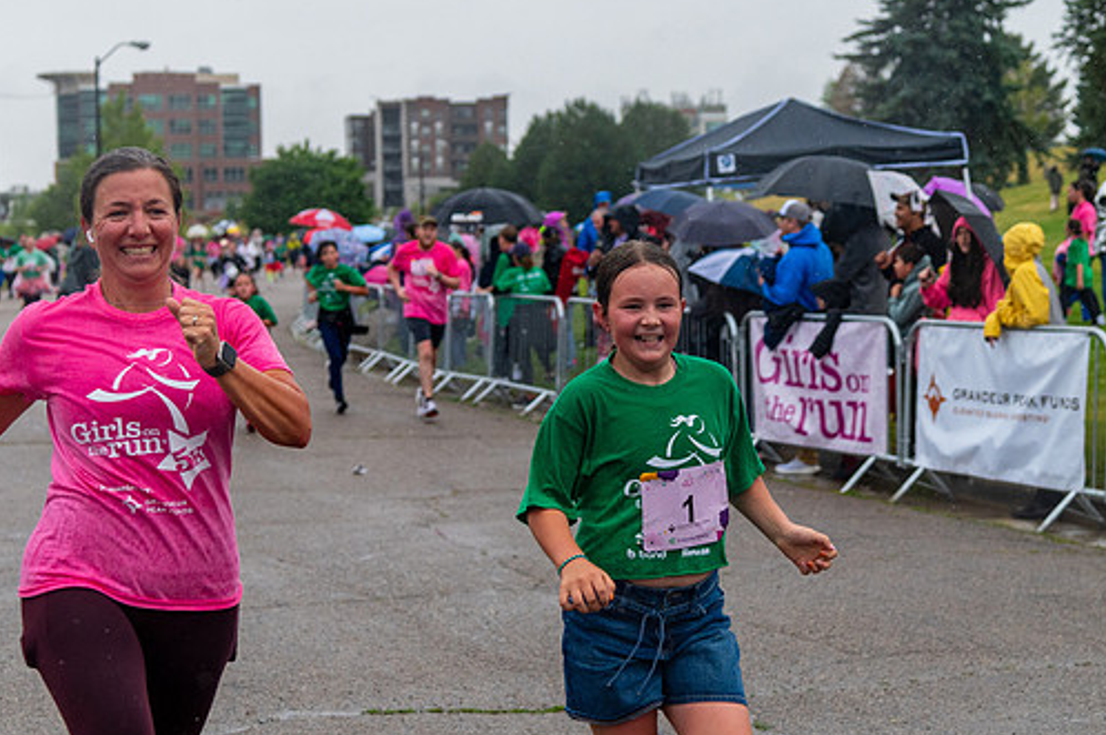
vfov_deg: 20.0
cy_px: 325
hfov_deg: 29.7
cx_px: 576
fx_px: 2087
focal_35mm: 68
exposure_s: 1/3200
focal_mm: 52
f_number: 4
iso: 1600
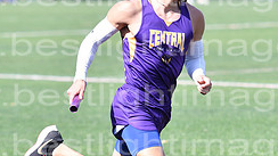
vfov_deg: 2.4
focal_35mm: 504
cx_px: 164
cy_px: 122
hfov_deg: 4.3
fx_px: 3715
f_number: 4
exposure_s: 1/1600
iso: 200
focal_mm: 135
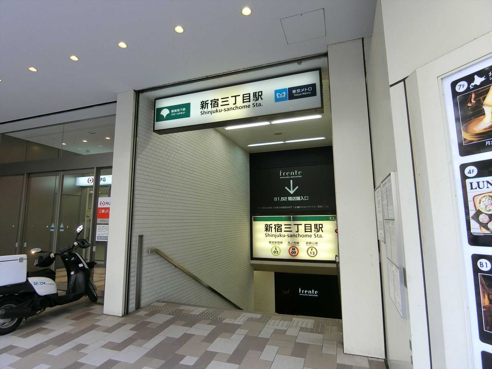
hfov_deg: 84.7
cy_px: 184
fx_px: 270
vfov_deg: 68.7
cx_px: 246
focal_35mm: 19
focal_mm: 4.06
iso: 200
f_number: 2.7
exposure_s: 1/125
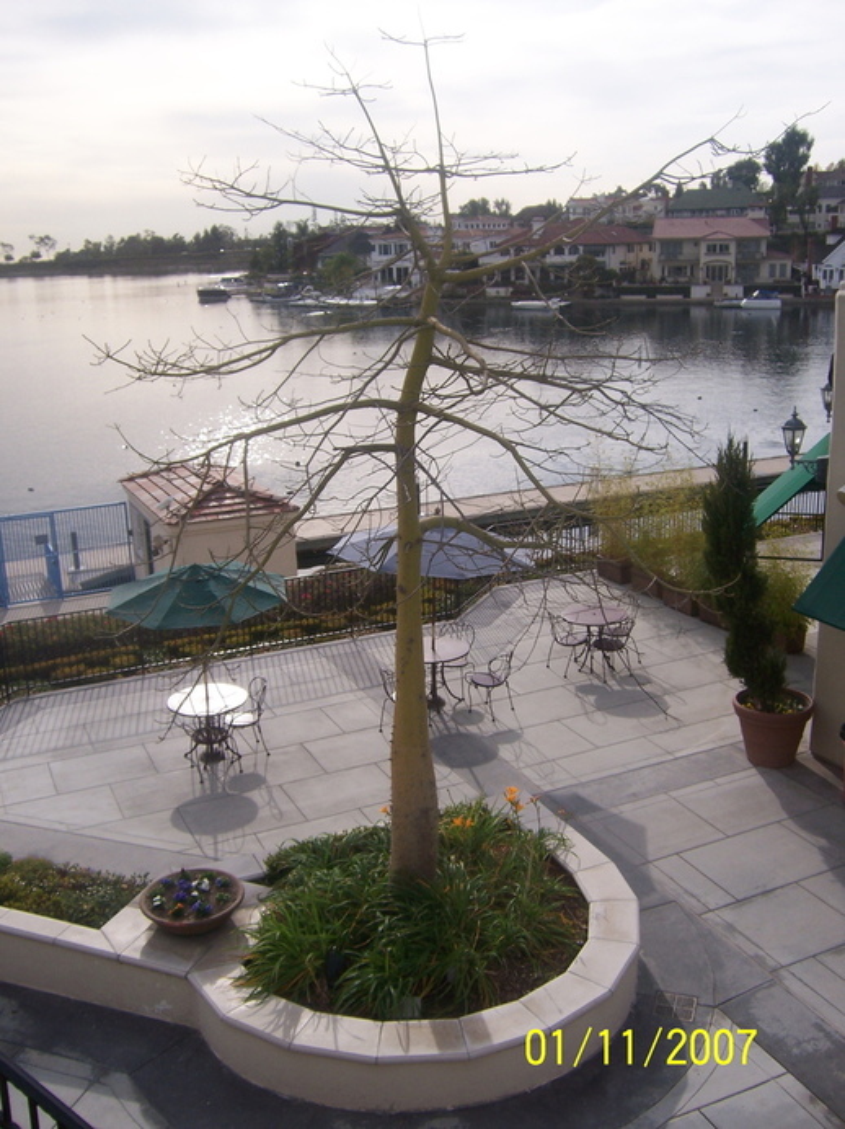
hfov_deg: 42.9
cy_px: 564
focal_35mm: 33
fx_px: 1075
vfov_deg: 55.4
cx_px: 422
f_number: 3.4
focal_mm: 5.5
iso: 80
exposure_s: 1/1000
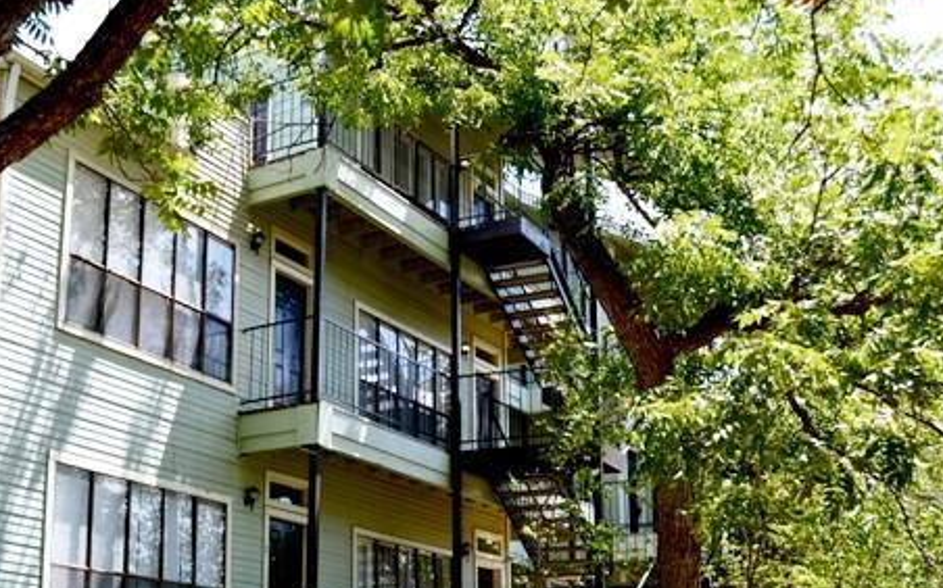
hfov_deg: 38.7
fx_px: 1336
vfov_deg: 24.6
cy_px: 426
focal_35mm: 52
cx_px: 359
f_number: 5.6
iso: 100
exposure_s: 1/125
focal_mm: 24
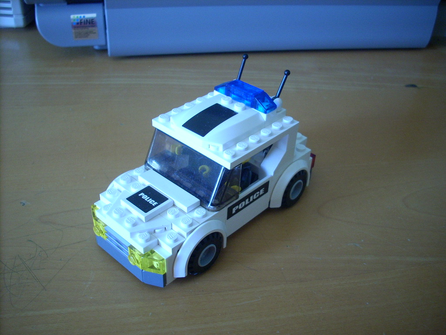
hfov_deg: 50.1
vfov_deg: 38.7
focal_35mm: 37
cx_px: 223
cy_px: 168
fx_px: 477
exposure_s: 1/30
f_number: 2.8
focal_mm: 6.2
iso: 168
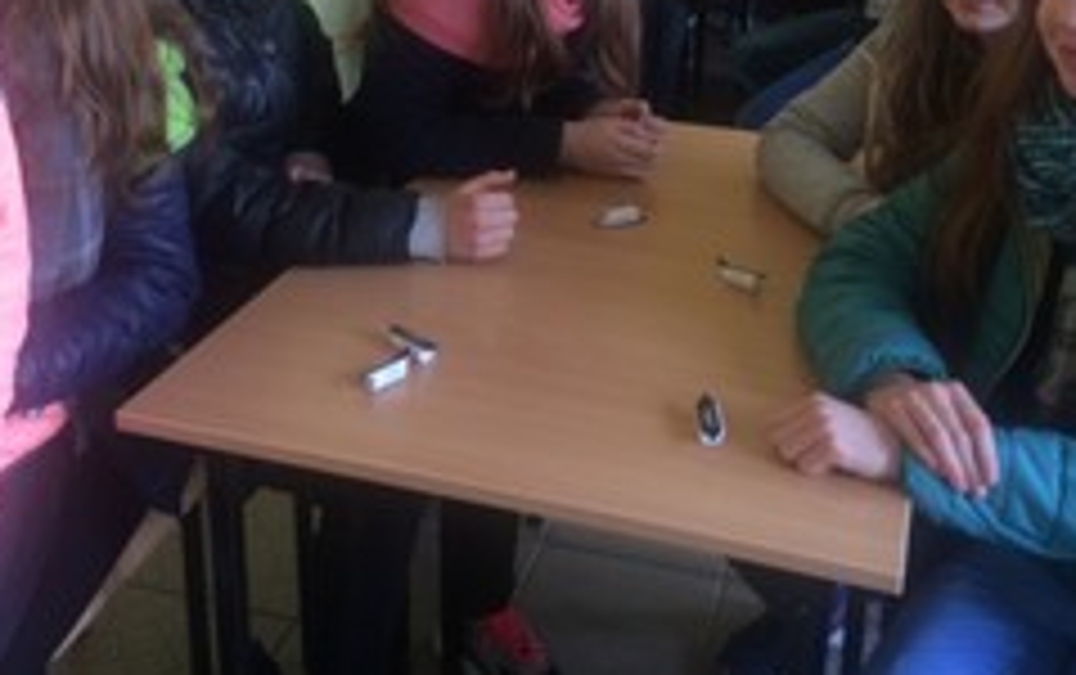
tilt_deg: -18.9
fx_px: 1321
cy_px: 101
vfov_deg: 27.9
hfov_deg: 44.3
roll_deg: -0.6
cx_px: 545
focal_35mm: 45
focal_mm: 4.15
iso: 160
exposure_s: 1/33
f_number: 2.2
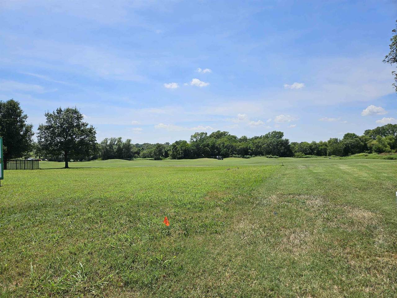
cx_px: 198
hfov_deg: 73.9
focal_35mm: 23
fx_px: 264
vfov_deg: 58.9
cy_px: 149
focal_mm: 5.4
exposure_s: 1/4385
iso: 25
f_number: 1.8
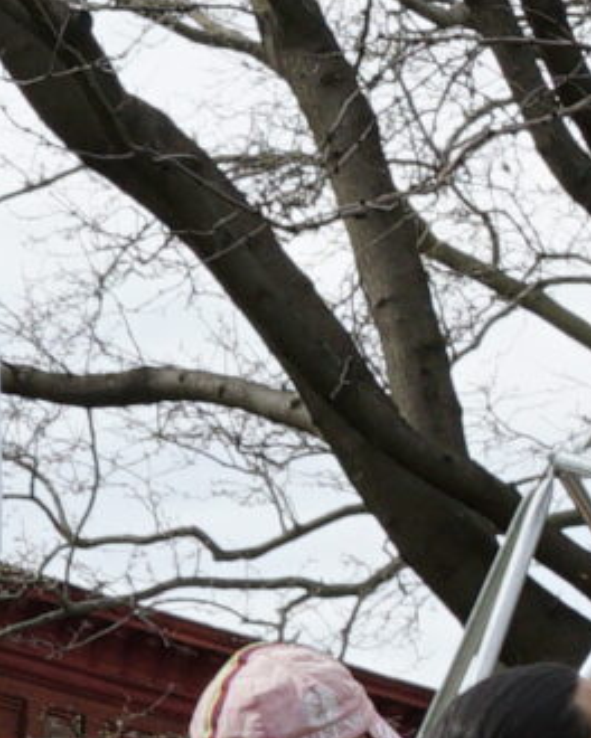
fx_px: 7959
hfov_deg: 3.9
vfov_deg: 5.3
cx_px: 2577
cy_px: 657
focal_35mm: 364
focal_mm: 50
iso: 320
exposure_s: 1/60
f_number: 20
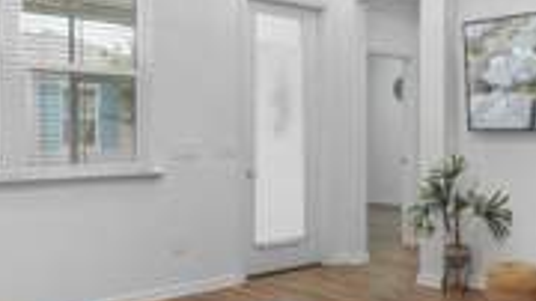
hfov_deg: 47.4
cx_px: 369
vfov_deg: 28.3
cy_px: 155
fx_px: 597
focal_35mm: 42
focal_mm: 10
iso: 100
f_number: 6.3
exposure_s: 1/5
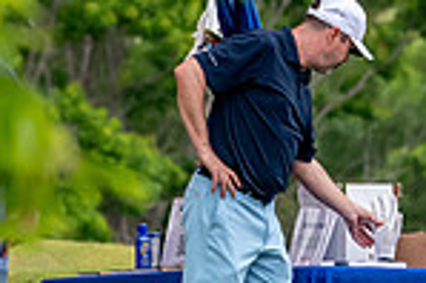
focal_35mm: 1579
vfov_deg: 0.9
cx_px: 540
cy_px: 259
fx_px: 18664
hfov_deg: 1.3
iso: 1600
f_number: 5.6
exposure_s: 1/2000
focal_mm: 270
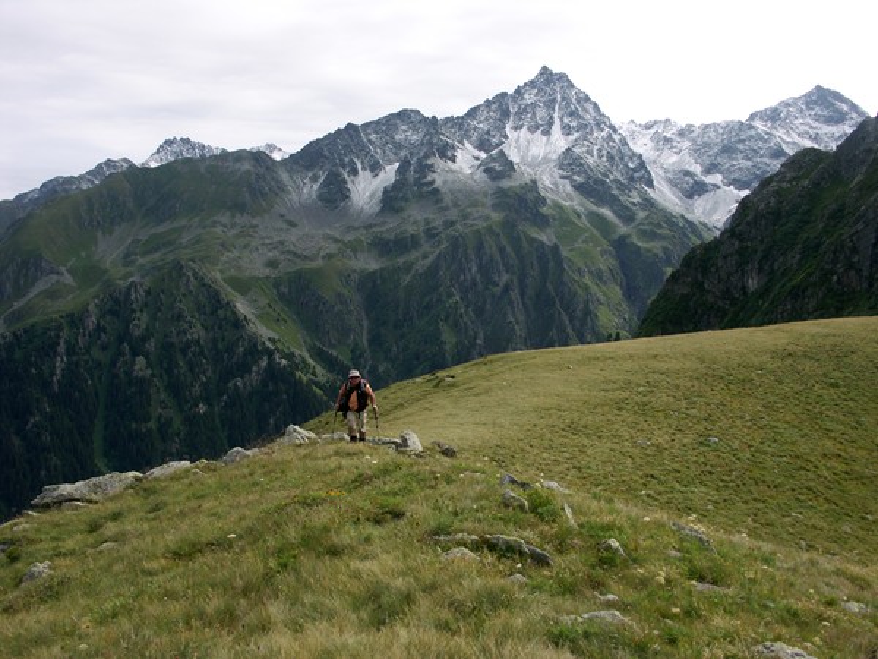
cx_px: 439
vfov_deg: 40.7
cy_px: 330
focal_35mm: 35
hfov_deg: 52.6
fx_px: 888
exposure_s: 1/800
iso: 64
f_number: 4
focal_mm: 9.02
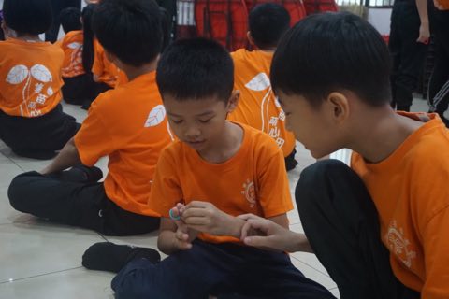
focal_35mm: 45
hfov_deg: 43.6
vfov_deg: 29.9
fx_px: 561
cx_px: 224
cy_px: 150
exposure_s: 1/125
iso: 3200
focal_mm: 30
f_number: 5
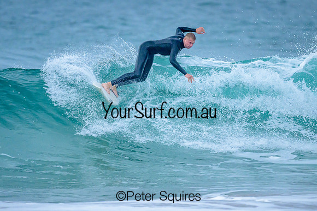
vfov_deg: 1.3
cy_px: 110
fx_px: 9638
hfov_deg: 1.9
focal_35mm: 1094
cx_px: 162
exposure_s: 1/3200
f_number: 6.3
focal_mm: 800
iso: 1600
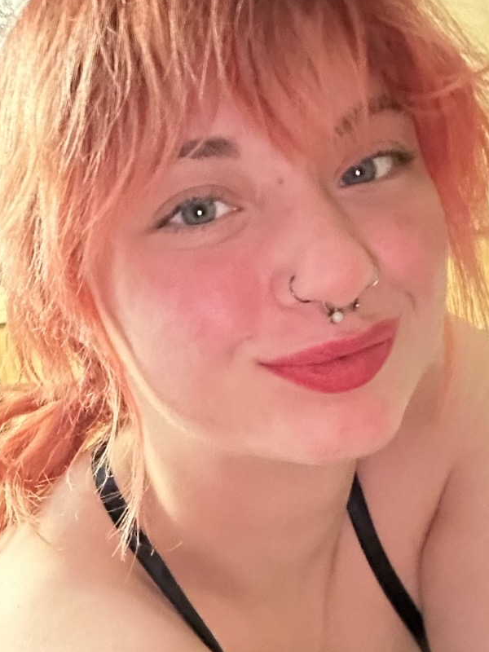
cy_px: 380
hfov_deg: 29.9
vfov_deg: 39.5
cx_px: 144
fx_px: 904
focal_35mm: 48
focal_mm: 2.69
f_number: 1.9
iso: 1600
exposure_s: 1/15
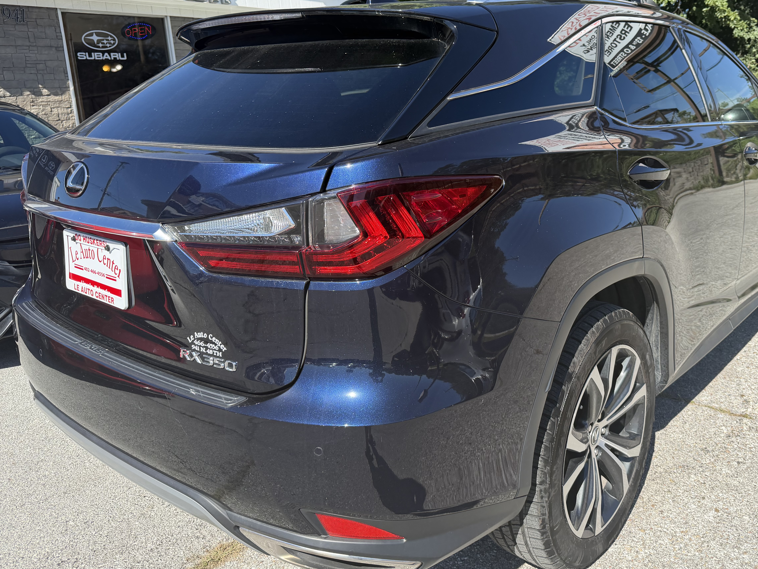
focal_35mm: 30
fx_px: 657
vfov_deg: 46.5
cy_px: 221
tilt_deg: -7.8
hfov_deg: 59.5
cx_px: 455
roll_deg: +5.4
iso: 100
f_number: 1.78
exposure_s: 1/3021
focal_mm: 6.76
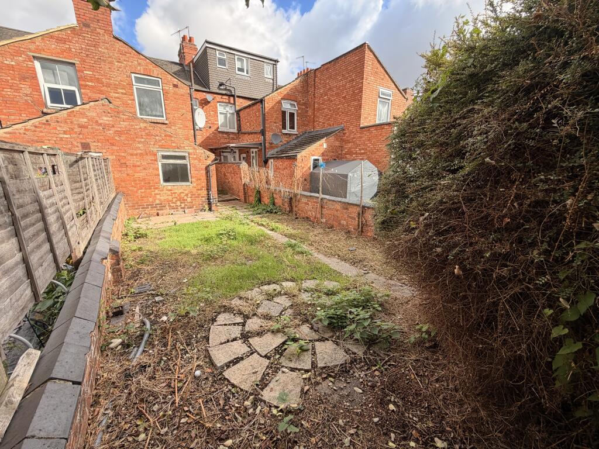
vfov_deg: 85.7
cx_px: 300
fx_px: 242
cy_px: 224
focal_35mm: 14
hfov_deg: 102.1
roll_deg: +0.2
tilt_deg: -13.9
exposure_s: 1/502
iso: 64
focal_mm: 2.22
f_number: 2.2
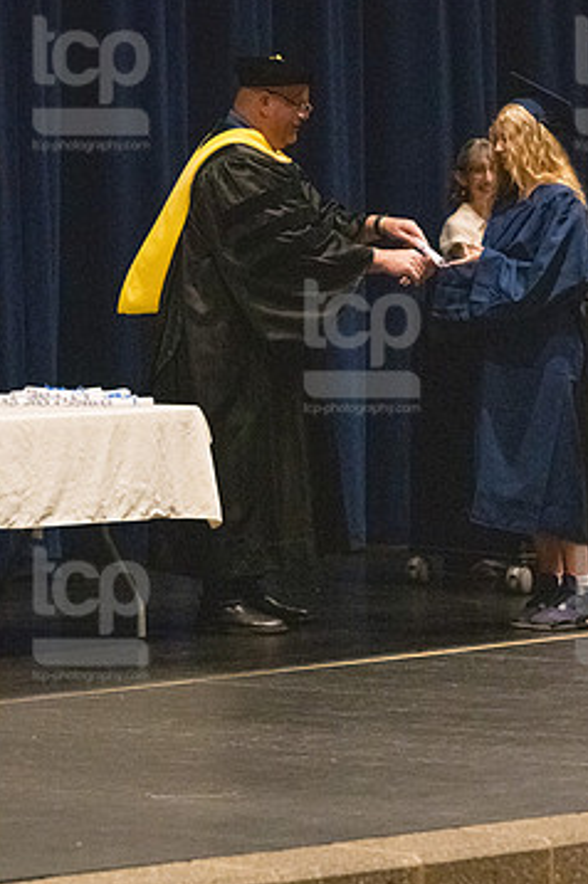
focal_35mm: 219
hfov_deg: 6.3
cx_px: 362
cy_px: 346
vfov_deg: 9.4
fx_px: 5375
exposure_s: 1/400
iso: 10000
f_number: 3.2
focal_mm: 116
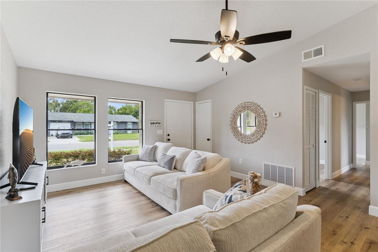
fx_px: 178
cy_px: 126
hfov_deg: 93.5
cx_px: 189
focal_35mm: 17
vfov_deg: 70.6
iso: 400
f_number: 9
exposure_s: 1/50
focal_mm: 11.3
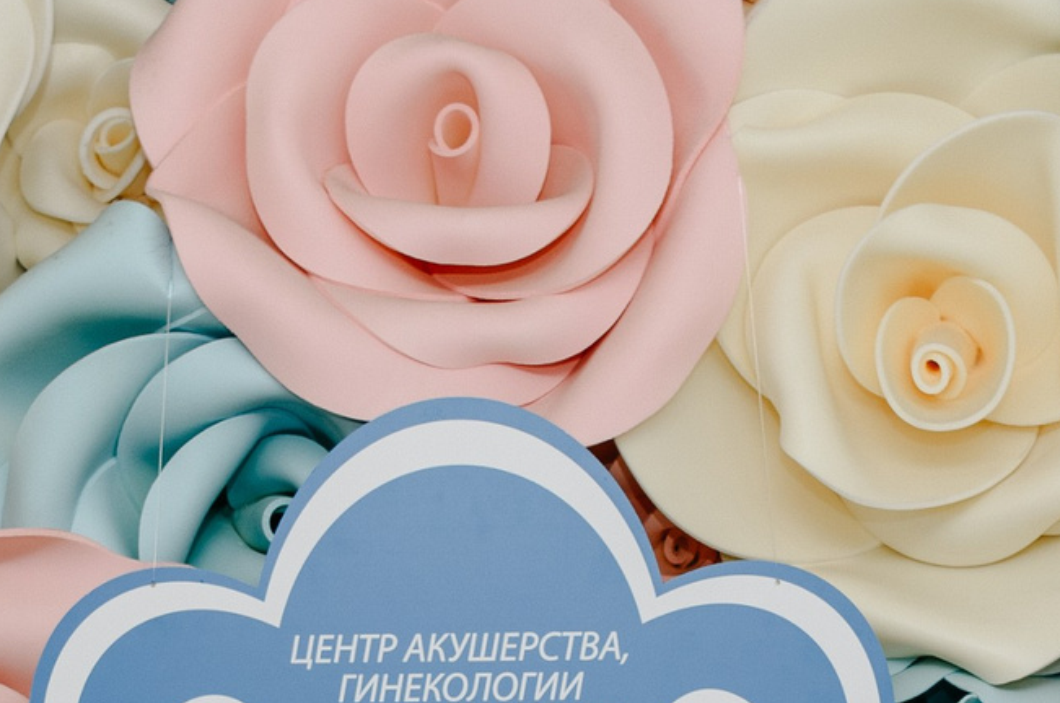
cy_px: 1252
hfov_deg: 15.3
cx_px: 501
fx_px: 3940
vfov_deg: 9.7
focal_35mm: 134
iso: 100
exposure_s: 1/160
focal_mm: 32
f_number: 4.5
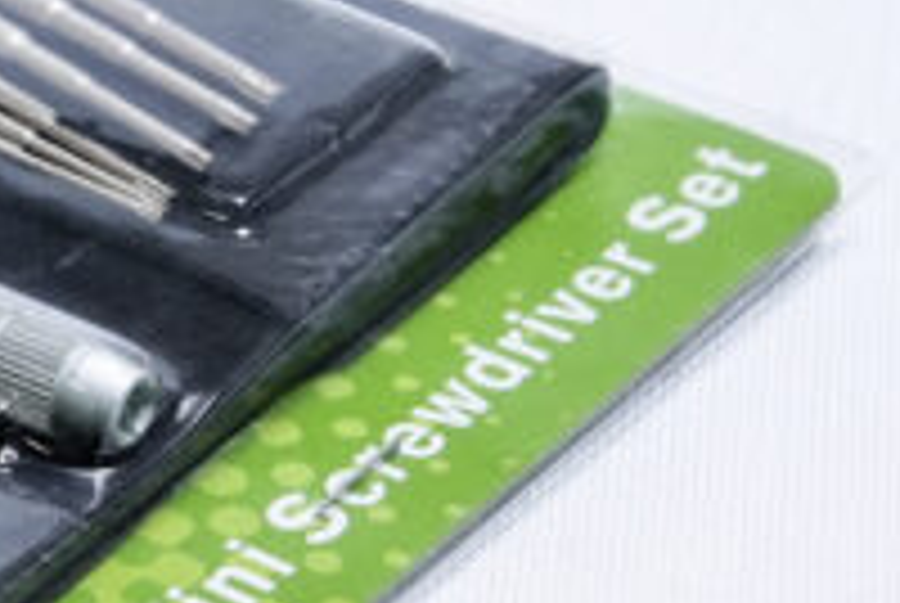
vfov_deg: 5.6
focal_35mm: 245
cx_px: -279
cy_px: 328
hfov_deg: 8.3
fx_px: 6134
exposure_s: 1/160
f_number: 10
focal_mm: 70
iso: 3200
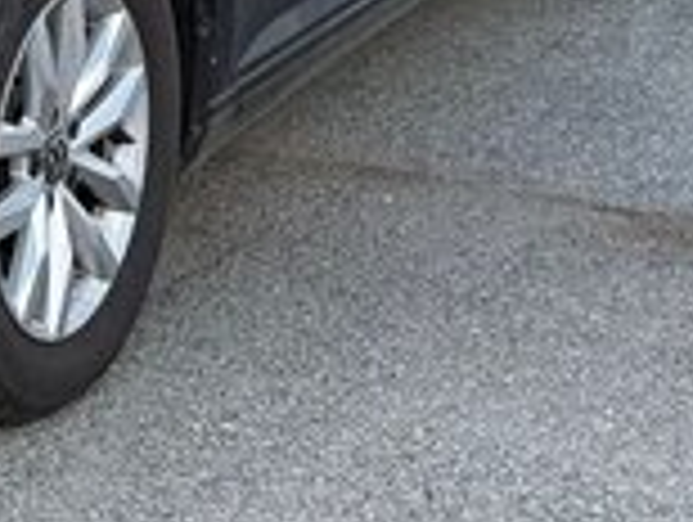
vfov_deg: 9.6
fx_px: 3048
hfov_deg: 12.5
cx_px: -248
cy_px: -126
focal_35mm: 152
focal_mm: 6.76
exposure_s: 1/733
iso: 100
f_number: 1.78
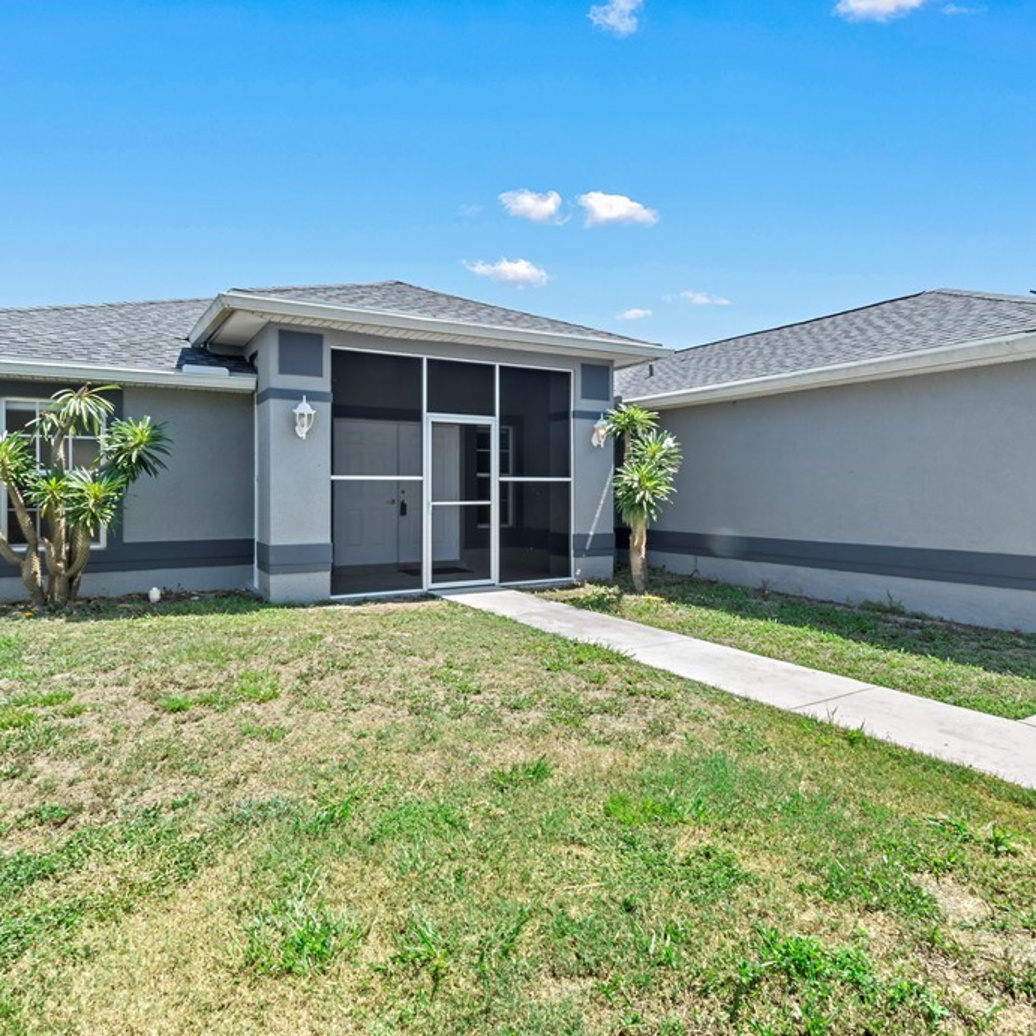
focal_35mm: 20
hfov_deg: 74.8
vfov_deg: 74.8
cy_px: 514
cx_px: 519
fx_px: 677
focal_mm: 10
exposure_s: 1/25
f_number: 16
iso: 400
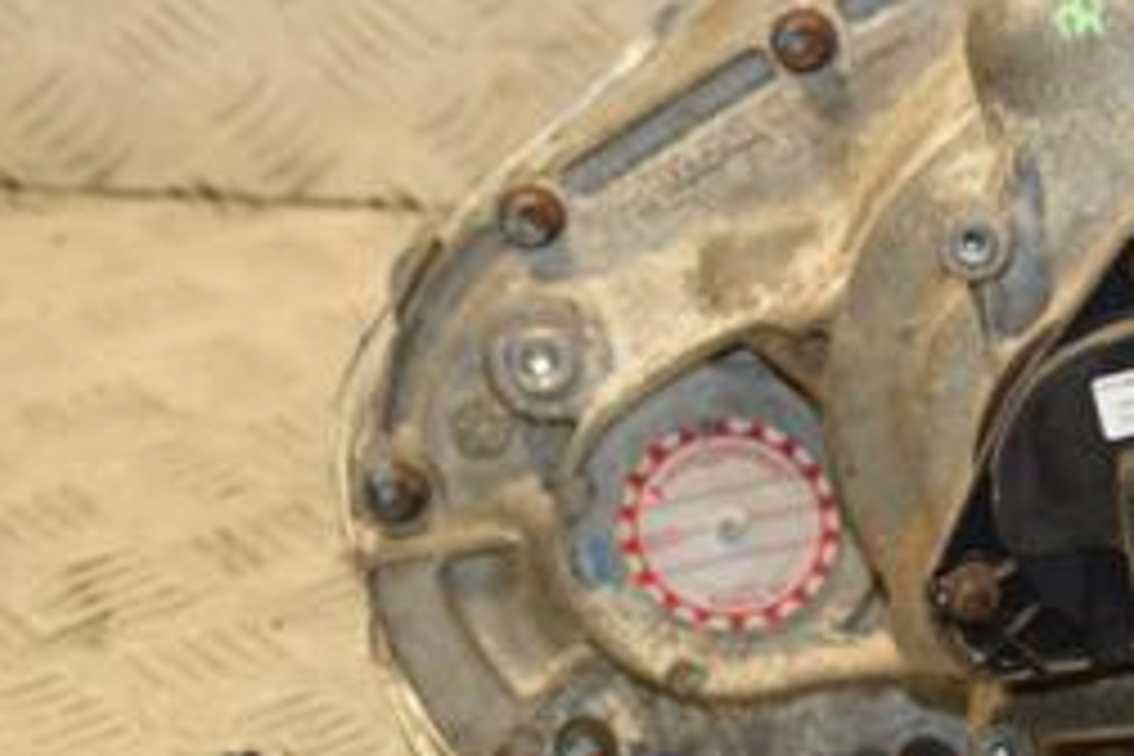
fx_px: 4504
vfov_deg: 9.6
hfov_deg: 14.1
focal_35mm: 143
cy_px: 284
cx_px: 1166
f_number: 4.8
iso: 800
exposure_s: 1/125
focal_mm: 40
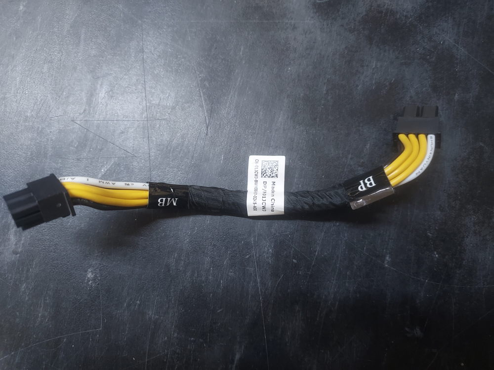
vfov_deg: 56.8
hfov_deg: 71.6
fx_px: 343
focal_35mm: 24
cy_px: 185
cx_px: 247
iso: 320
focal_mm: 4.6
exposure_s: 1/30
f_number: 1.8
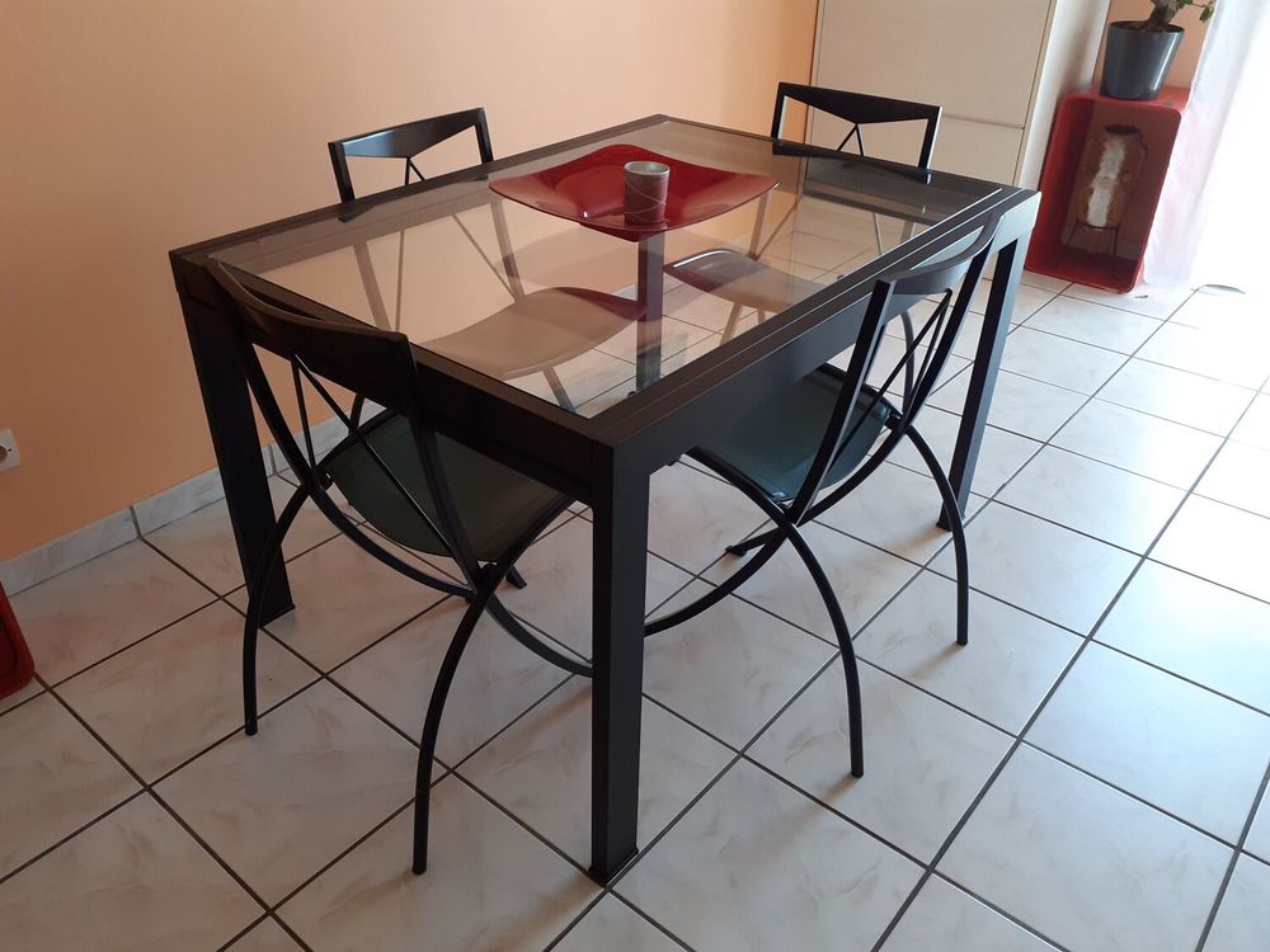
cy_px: 476
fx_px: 991
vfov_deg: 51.4
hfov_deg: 65.3
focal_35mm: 27
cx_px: 635
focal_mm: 3.6
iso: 100
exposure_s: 1/50
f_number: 1.9
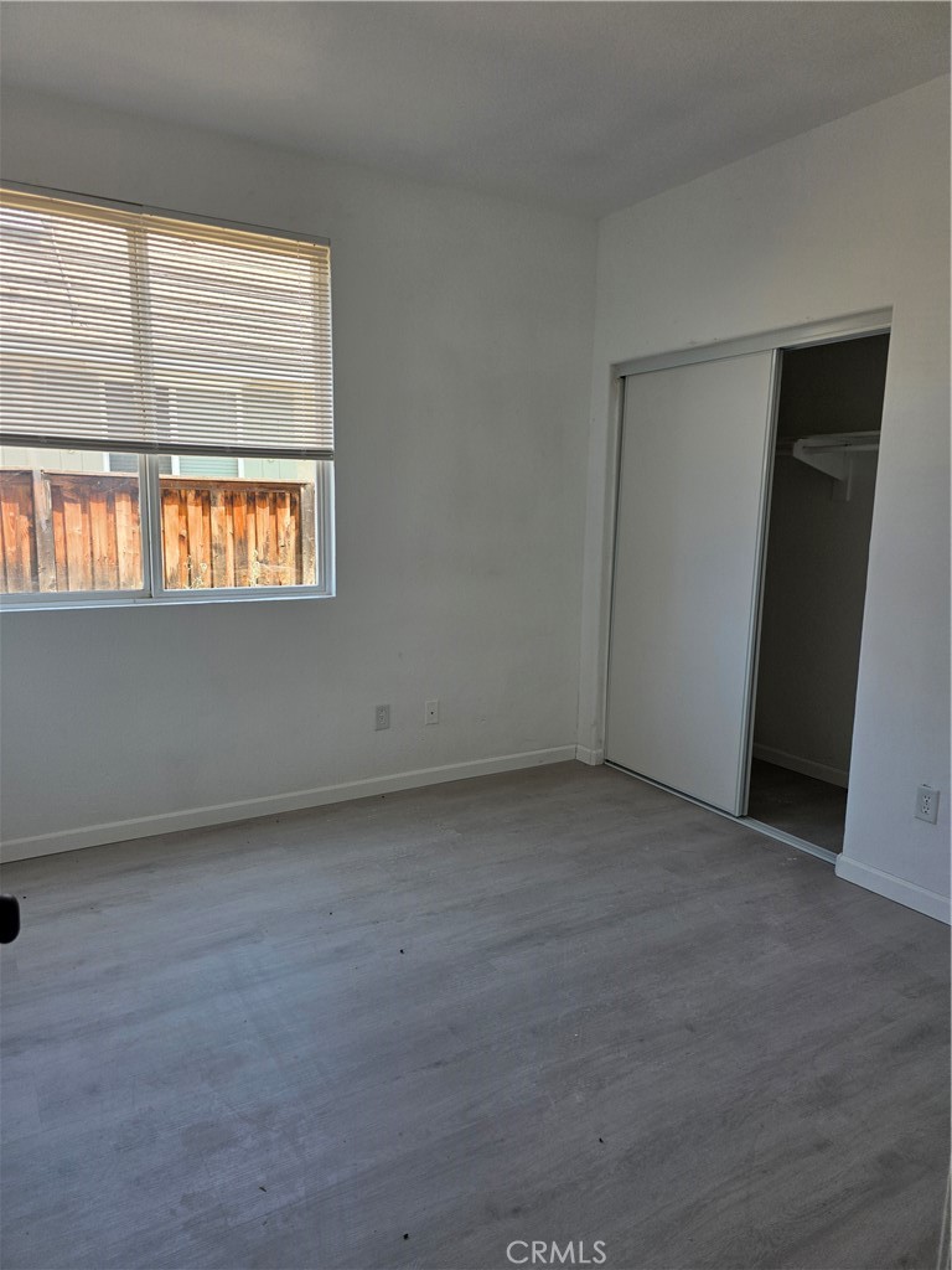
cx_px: 476
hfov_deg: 58.9
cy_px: 635
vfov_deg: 73.9
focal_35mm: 23
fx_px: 843
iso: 50
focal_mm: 6.3
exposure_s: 1/359
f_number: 1.7
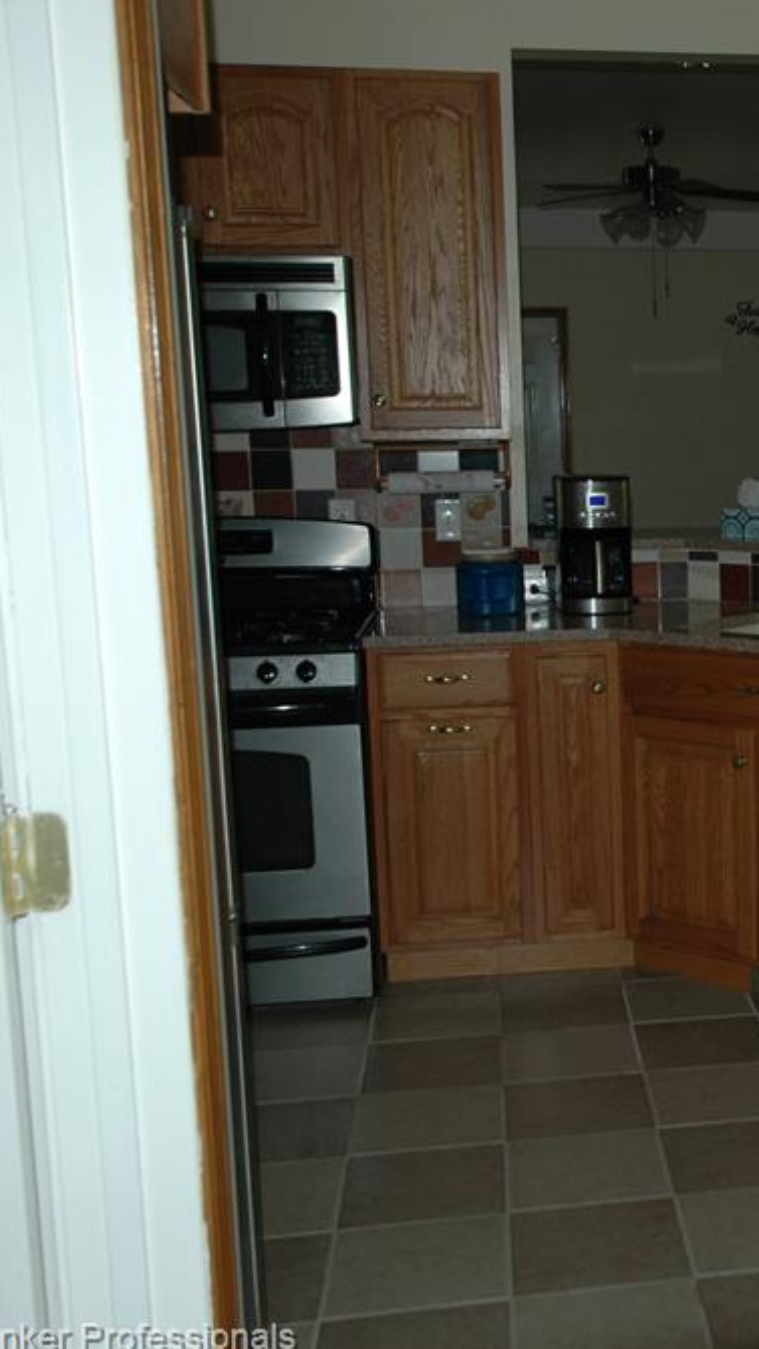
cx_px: 831
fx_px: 1717
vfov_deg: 42.9
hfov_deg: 23.4
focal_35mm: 48
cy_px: 679
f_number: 3.5
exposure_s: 1/60
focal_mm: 20
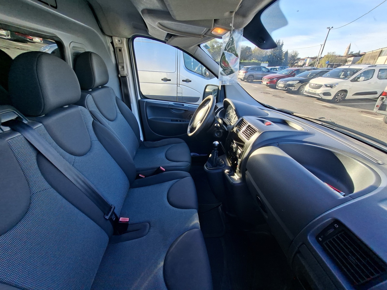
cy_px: 145
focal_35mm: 13
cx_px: 194
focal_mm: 1.74
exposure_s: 1/120
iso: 40
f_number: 2.2
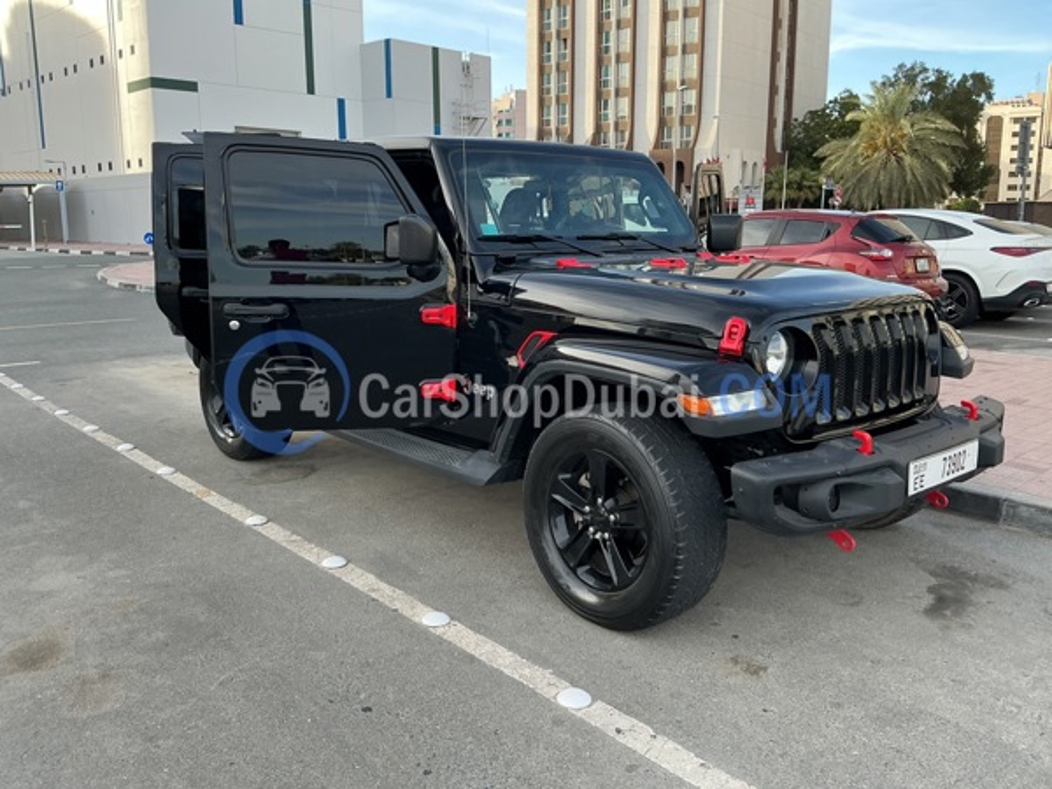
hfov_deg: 61.7
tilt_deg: -10.5
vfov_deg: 48.2
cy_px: 394
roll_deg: -0.5
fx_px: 881
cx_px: 526
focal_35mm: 29
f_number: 1.8
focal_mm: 3
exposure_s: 1/223
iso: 20
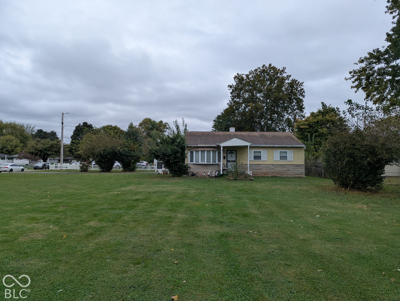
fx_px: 278
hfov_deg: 71.5
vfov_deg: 56.9
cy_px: 150
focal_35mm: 24
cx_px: 200
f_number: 1.85
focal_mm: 6.81
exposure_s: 1/1110
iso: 49
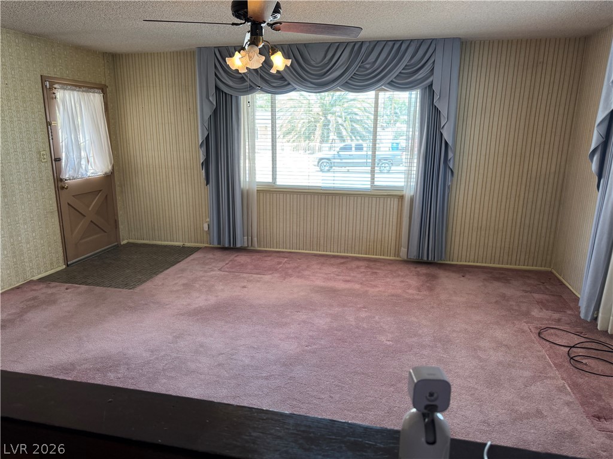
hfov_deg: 71.6
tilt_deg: -13.8
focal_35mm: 24
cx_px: 306
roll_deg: -0.1
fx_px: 425
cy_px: 230
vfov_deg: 56.8
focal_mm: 6.76
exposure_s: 1/60
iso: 200
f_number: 1.78
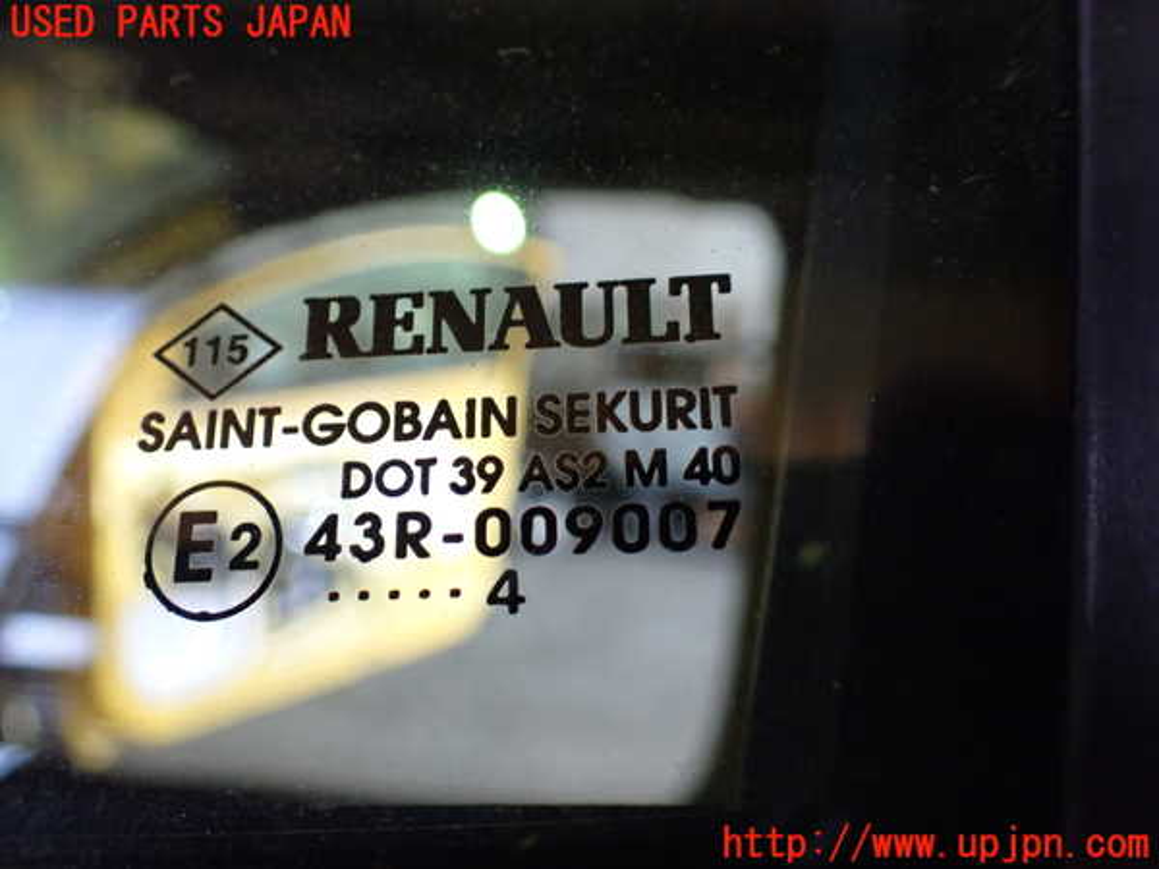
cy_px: 434
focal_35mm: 30
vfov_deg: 46.8
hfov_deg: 60.0
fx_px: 1004
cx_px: 580
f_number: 2.3
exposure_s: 1/100
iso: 800
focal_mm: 5.4
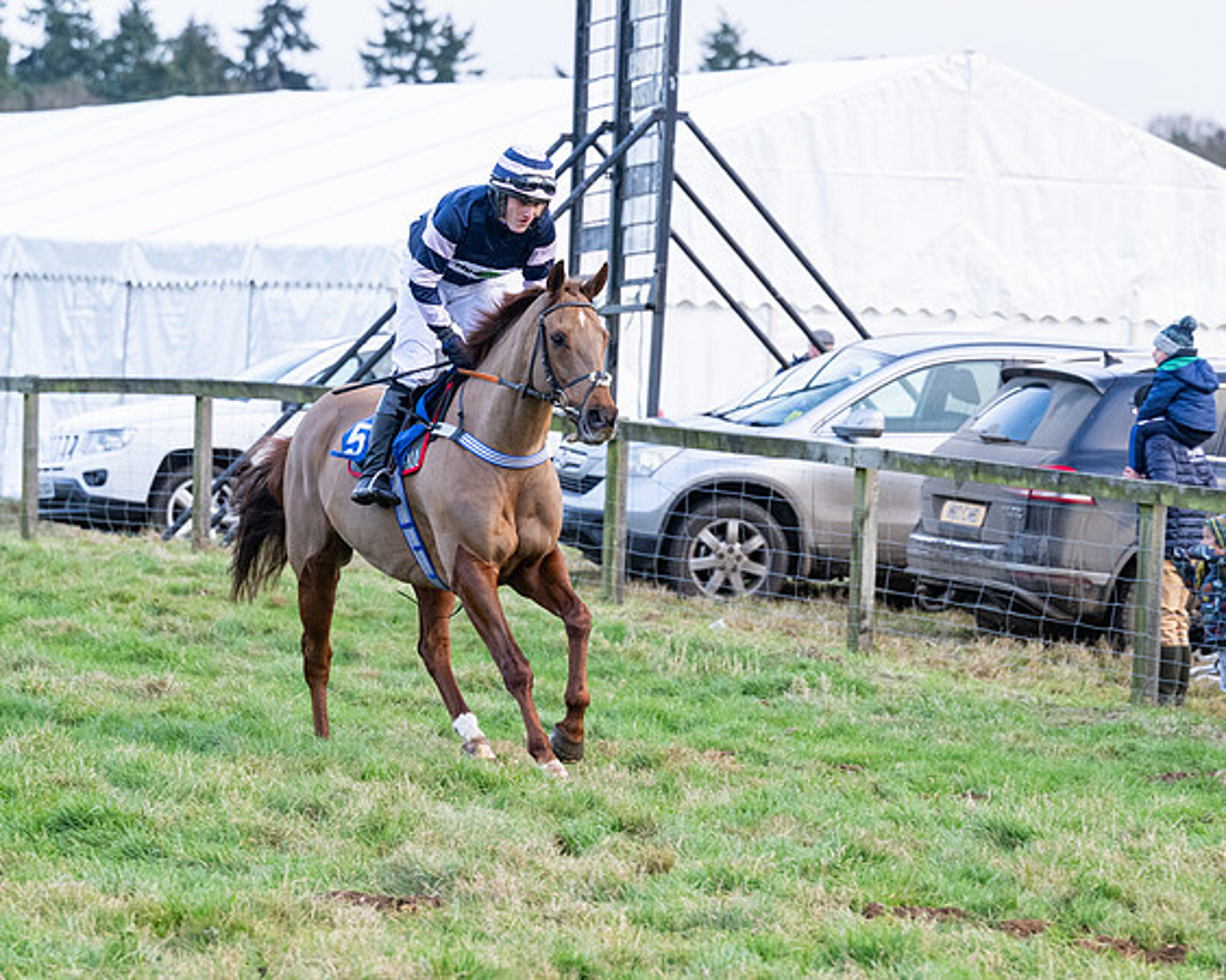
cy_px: 490
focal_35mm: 194
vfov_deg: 8.0
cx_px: 613
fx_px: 7029
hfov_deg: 10.0
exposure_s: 1/500
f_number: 4
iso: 1250
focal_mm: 115
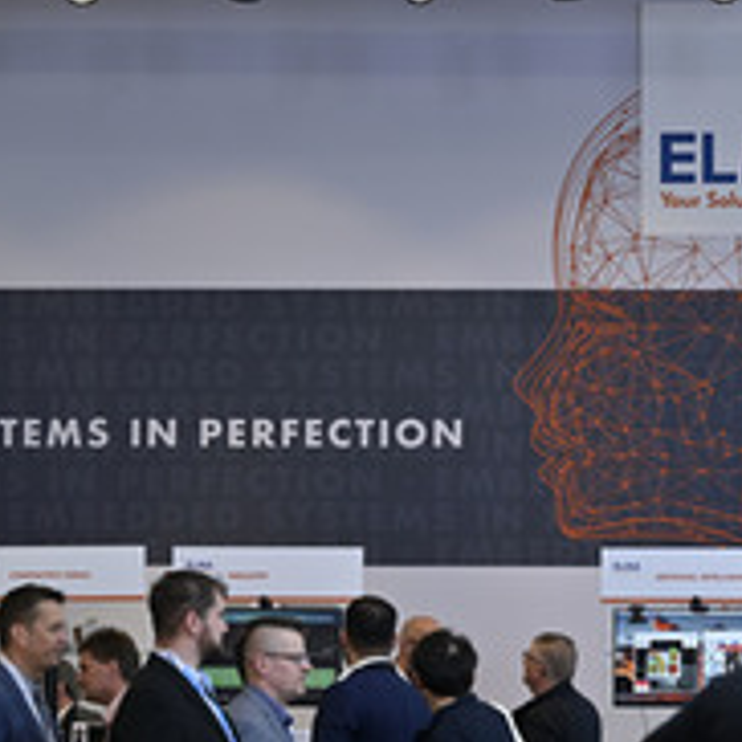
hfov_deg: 9.5
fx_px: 4438
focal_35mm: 183
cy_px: 526
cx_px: 797
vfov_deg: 9.5
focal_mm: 87
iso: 250
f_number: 2.8
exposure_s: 1/250
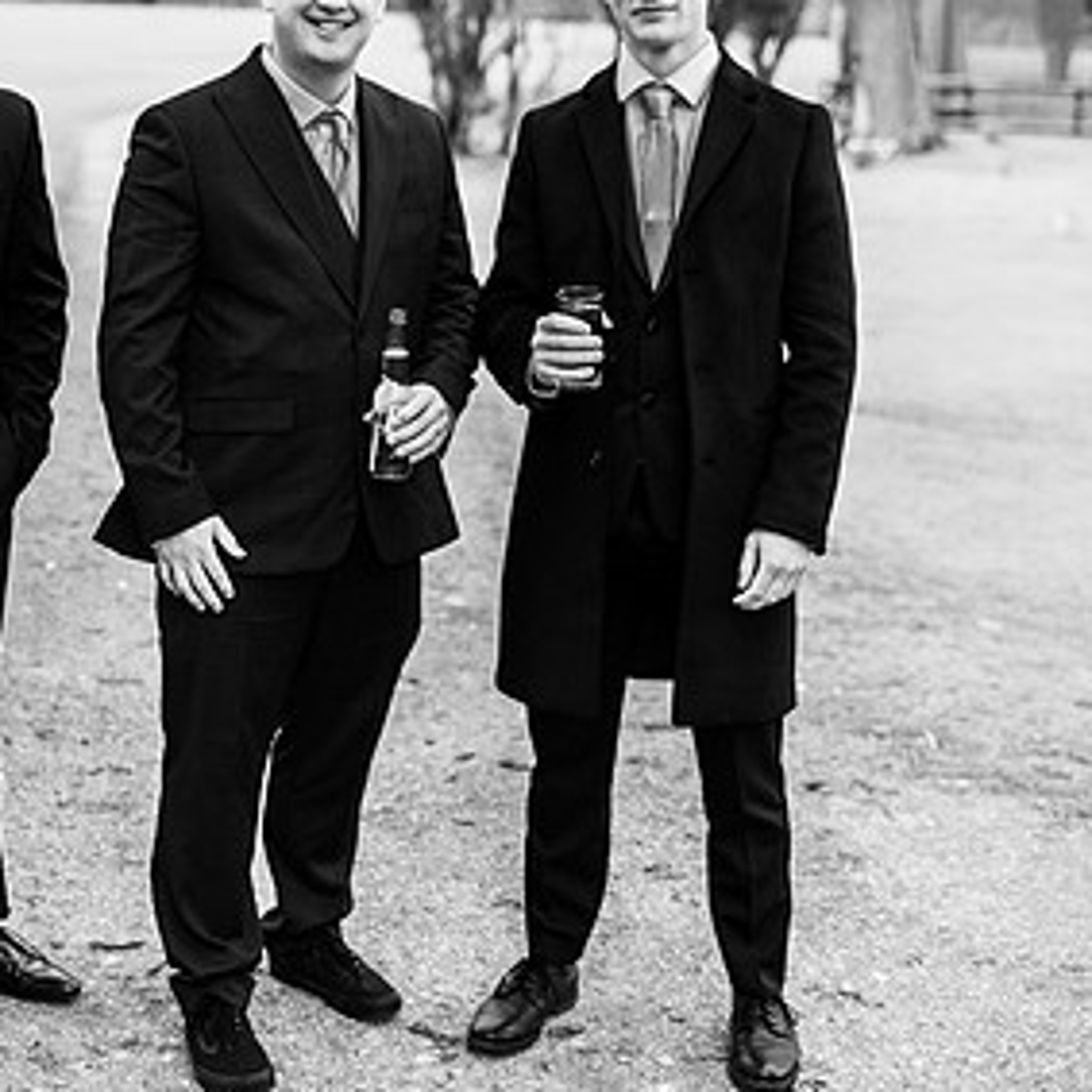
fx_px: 2177
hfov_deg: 28.0
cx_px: 367
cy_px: 432
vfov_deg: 28.1
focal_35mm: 61
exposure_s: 1/320
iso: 100
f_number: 2.2
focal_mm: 35
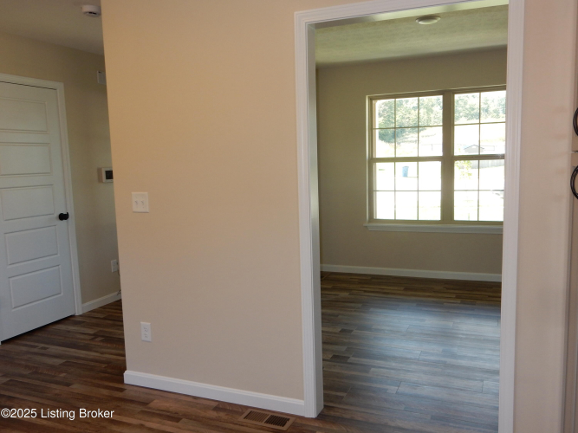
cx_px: 289
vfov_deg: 46.8
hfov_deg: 60.0
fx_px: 501
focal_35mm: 30
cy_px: 216
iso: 125
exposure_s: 1/40
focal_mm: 5.4
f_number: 4
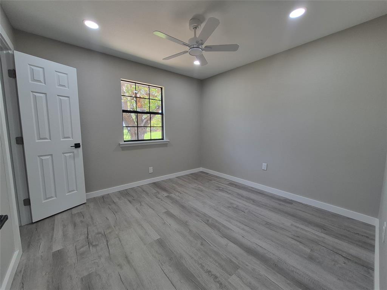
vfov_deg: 89.9
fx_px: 145
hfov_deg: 106.2
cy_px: 145
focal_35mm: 13
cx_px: 194
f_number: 2.2
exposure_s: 1/60
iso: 100
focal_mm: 1.74
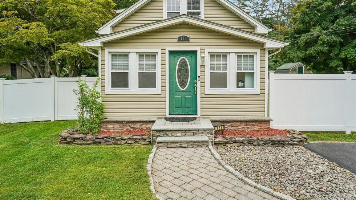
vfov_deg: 49.2
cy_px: 79
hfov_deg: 78.7
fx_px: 217
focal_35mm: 23
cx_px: 184
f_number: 8
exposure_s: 1/40
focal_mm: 21
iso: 200
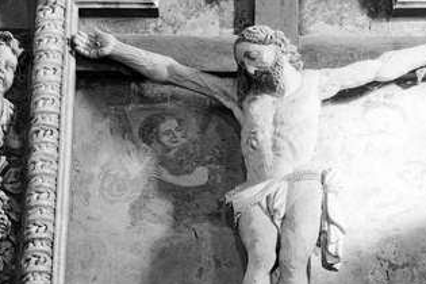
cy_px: 215
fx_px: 2591
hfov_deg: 9.4
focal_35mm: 219
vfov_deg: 6.3
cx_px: 261
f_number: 20
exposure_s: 1/15
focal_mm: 60
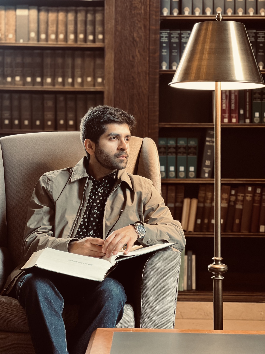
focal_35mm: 77
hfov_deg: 19.1
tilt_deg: +0.6
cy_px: 177
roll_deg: +0.4
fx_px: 786
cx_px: 132
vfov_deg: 25.3
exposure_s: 1/40
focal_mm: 9
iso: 250
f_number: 2.8
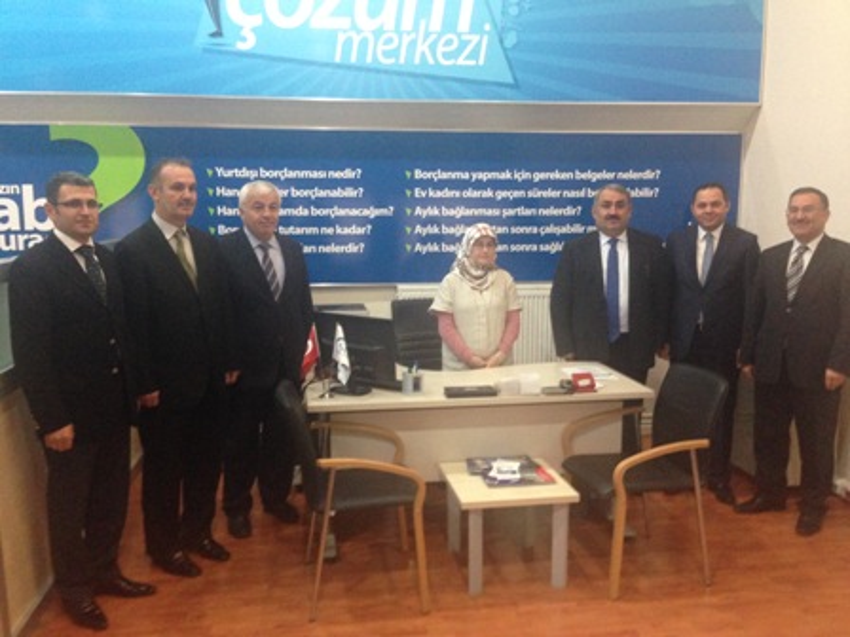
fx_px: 810
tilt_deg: -6.6
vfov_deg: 42.9
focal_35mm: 33
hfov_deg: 55.4
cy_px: 318
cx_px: 425
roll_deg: -0.4
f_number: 2.4
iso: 400
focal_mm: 4.12
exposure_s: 1/15
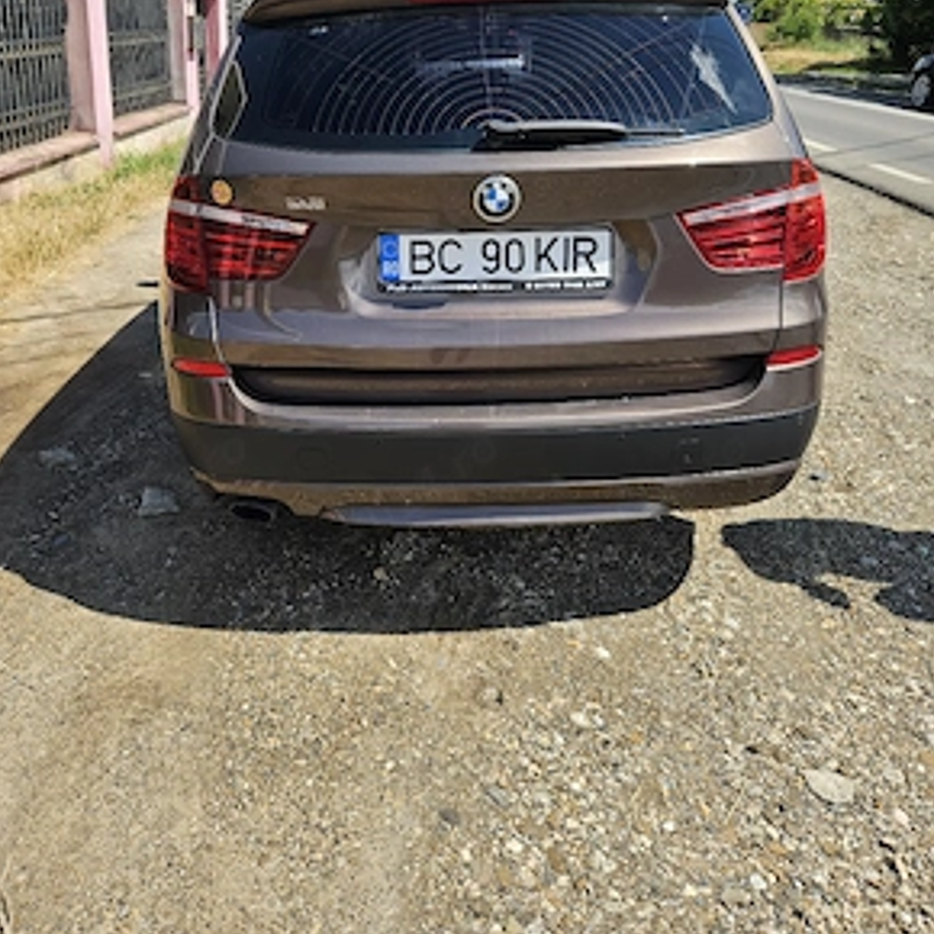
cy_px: 300
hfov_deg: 57.3
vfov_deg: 55.9
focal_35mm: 28
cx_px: 457
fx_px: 855
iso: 25
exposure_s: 1/1429
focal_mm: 5.4
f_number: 1.8
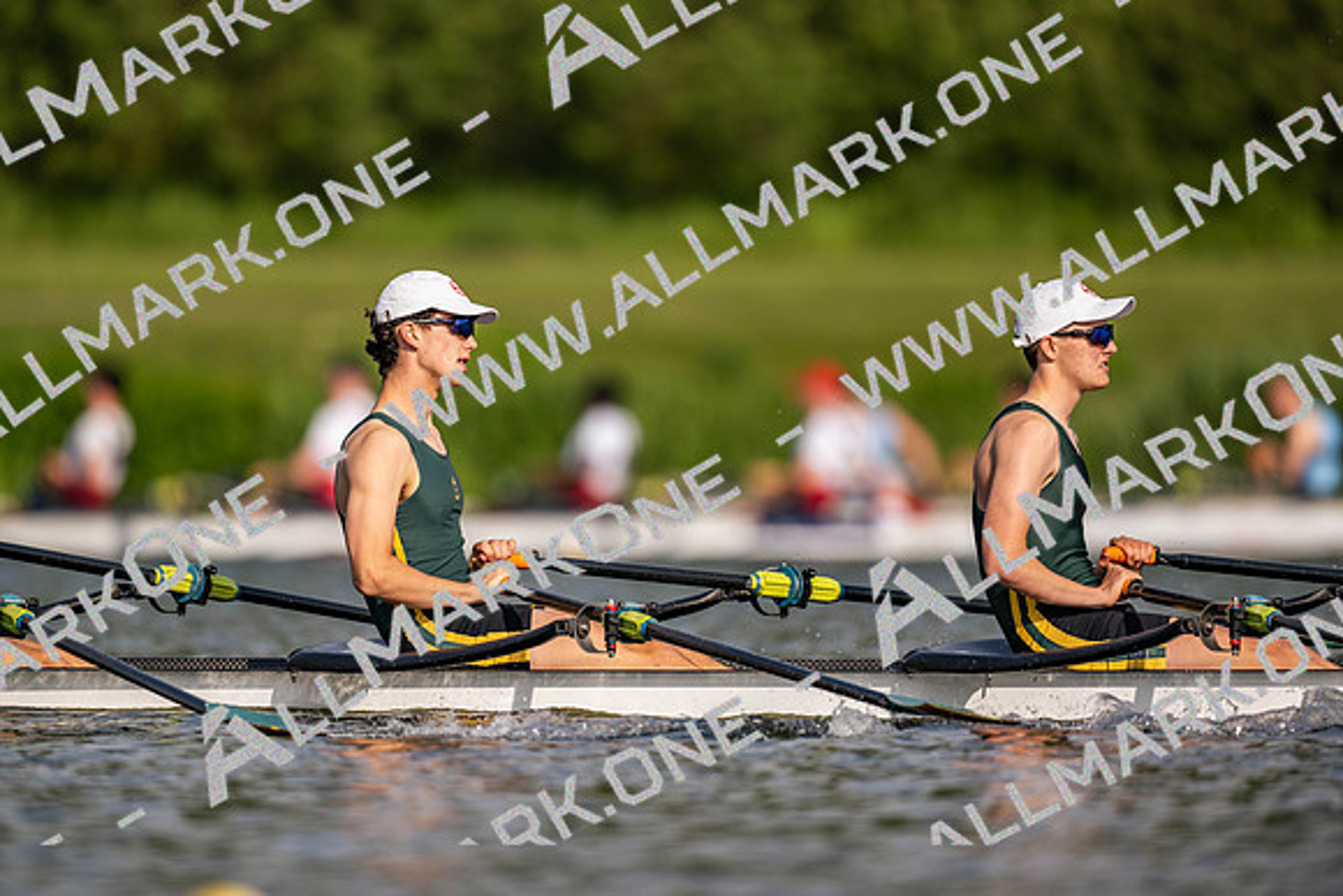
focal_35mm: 600
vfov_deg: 2.3
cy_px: 448
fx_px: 22388
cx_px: 672
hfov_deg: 3.4
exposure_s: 1/2500
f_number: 4
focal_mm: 600
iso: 220
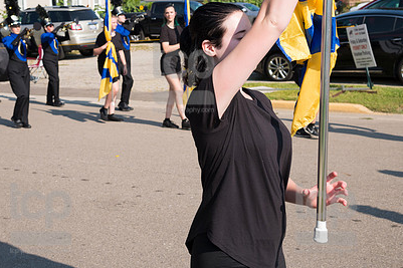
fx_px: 615
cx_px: 184
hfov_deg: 36.2
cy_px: 78
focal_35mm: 55
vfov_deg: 24.4
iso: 320
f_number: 6.3
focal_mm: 38
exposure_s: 1/800
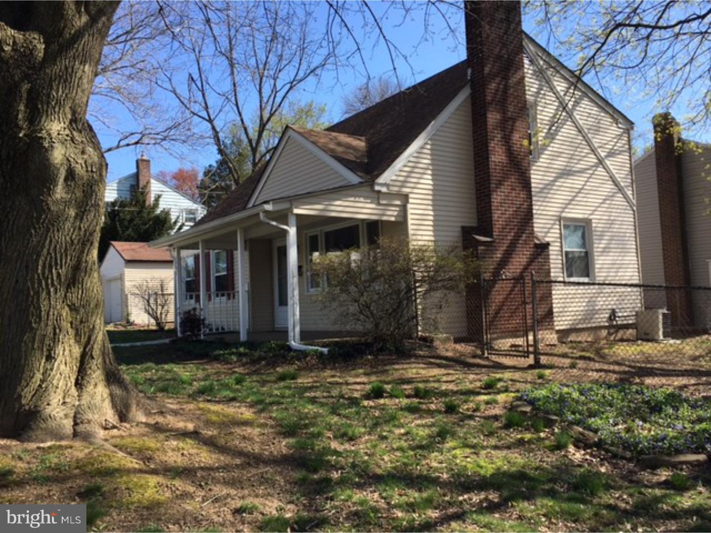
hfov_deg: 61.7
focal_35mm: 29
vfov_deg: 48.2
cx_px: 356
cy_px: 266
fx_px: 596
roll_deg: +3.1
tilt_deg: +3.0
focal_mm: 4.15
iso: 25
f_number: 2.2
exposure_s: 1/874
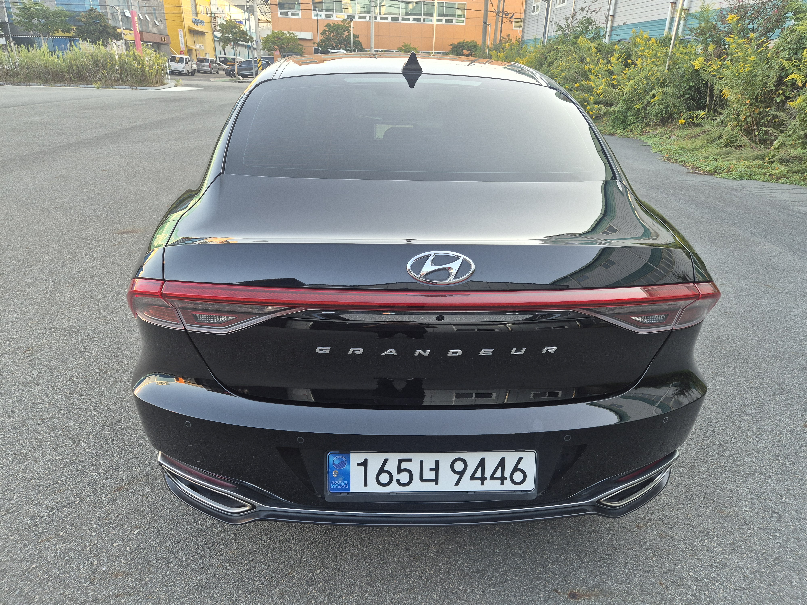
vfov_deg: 58.9
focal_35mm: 23
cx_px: 404
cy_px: 302
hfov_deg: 73.9
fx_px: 536
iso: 64
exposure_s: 1/180
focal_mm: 5.4
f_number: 1.8
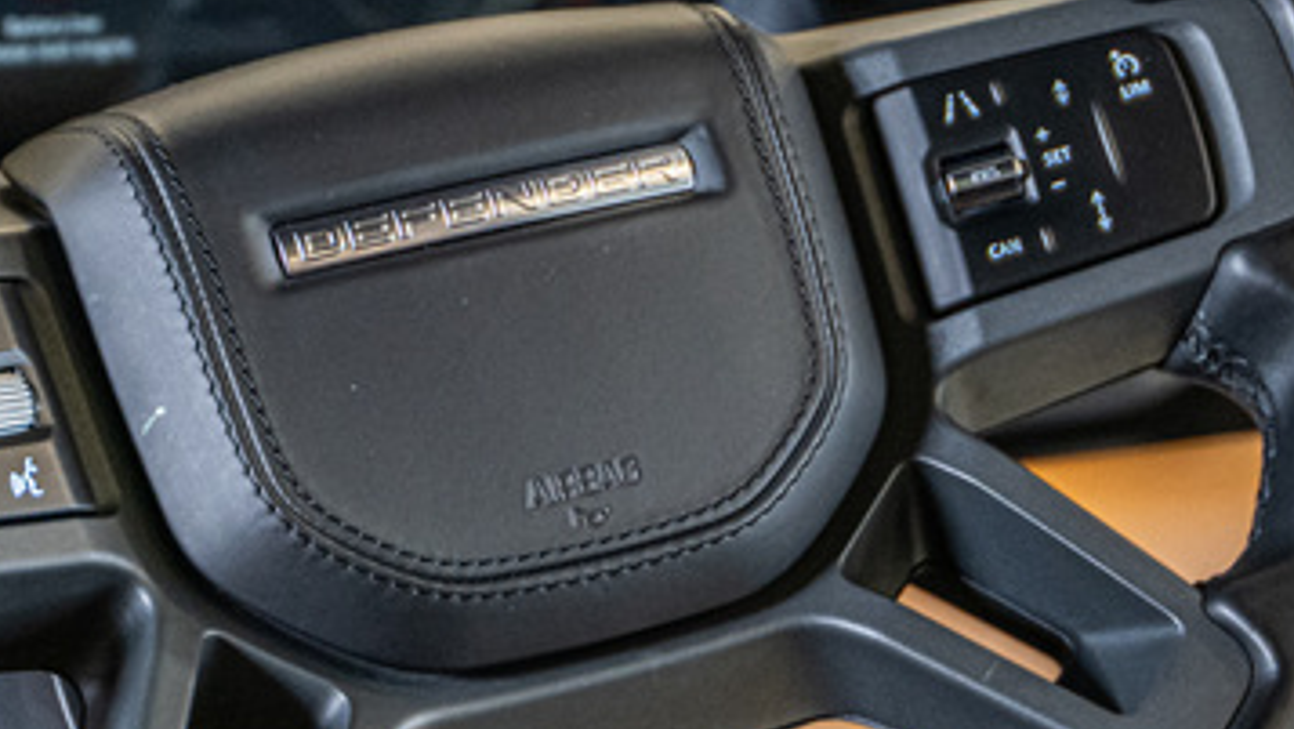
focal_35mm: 156
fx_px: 5354
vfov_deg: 7.8
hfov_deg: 13.8
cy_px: 308
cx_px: 524
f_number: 2.8
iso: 1600
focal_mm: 52
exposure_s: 1/160
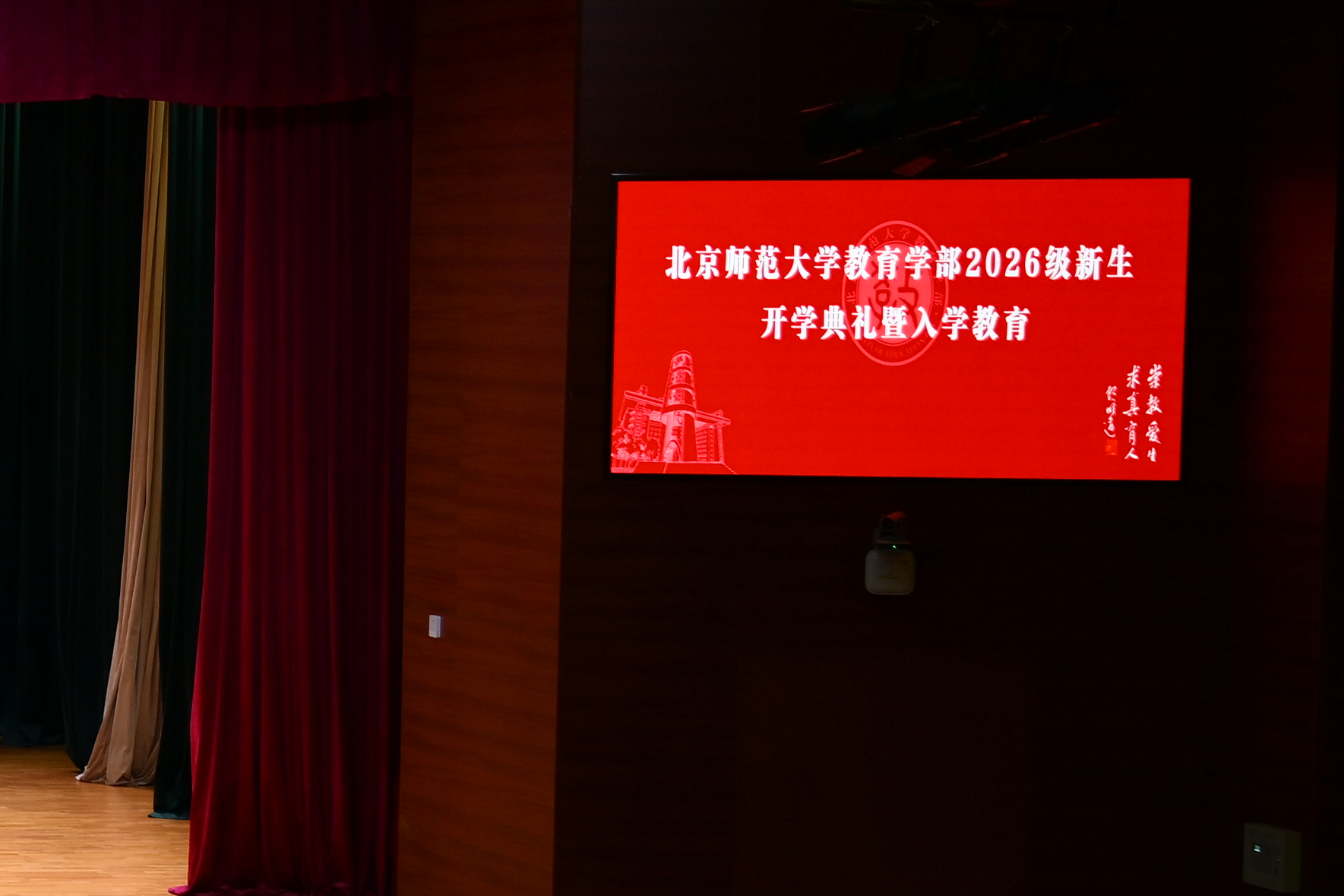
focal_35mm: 119
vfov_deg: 11.5
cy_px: 560
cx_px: -995
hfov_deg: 15.1
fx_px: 4442
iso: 400
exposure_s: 1/125
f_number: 3.5
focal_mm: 34
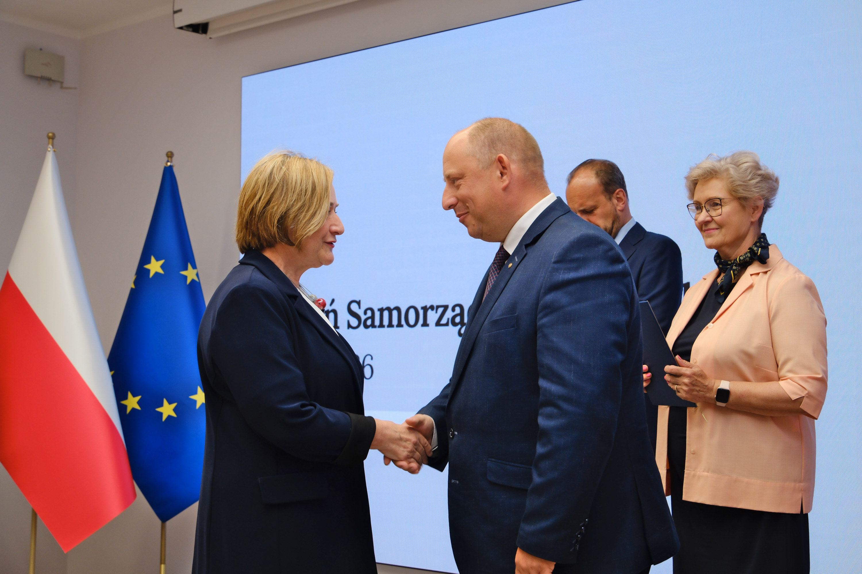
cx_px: 431
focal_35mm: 44
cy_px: 287
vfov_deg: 30.5
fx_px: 1053
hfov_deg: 44.5
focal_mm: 29.3
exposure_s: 1/80
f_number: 4
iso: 500
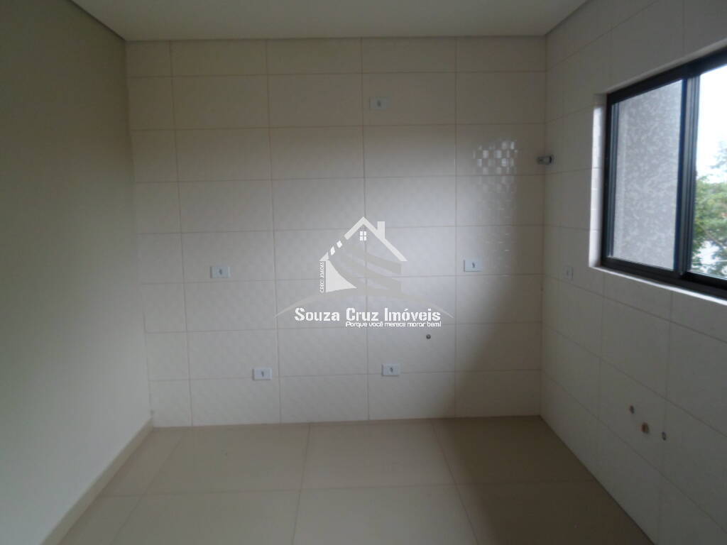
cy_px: 272
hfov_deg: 69.4
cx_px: 364
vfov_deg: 54.9
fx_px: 525
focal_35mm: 25
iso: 80
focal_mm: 4.5
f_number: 2.5
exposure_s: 1/90
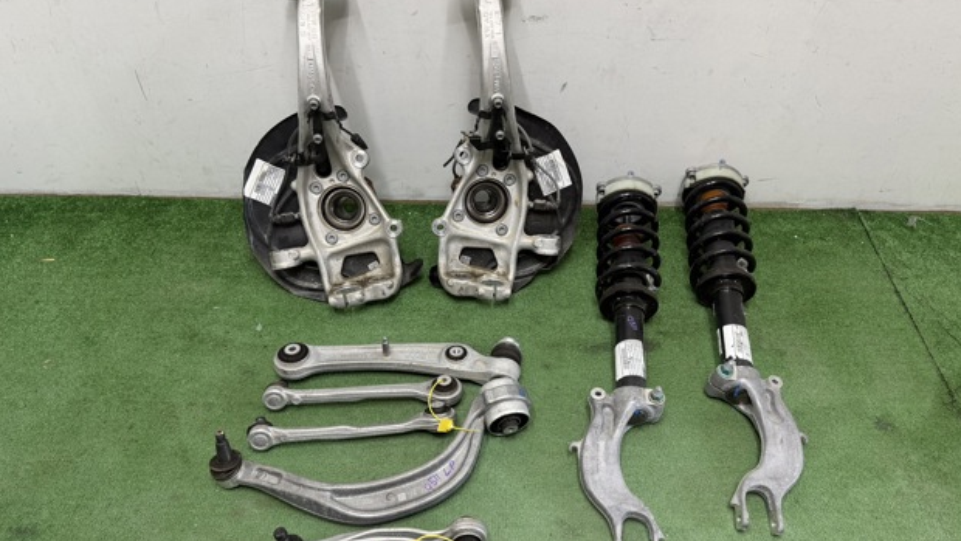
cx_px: 494
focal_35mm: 27
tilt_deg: -45.6
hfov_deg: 69.8
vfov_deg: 42.9
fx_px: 688
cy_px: 287
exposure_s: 1/100
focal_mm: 6.76
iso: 125
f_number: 1.78
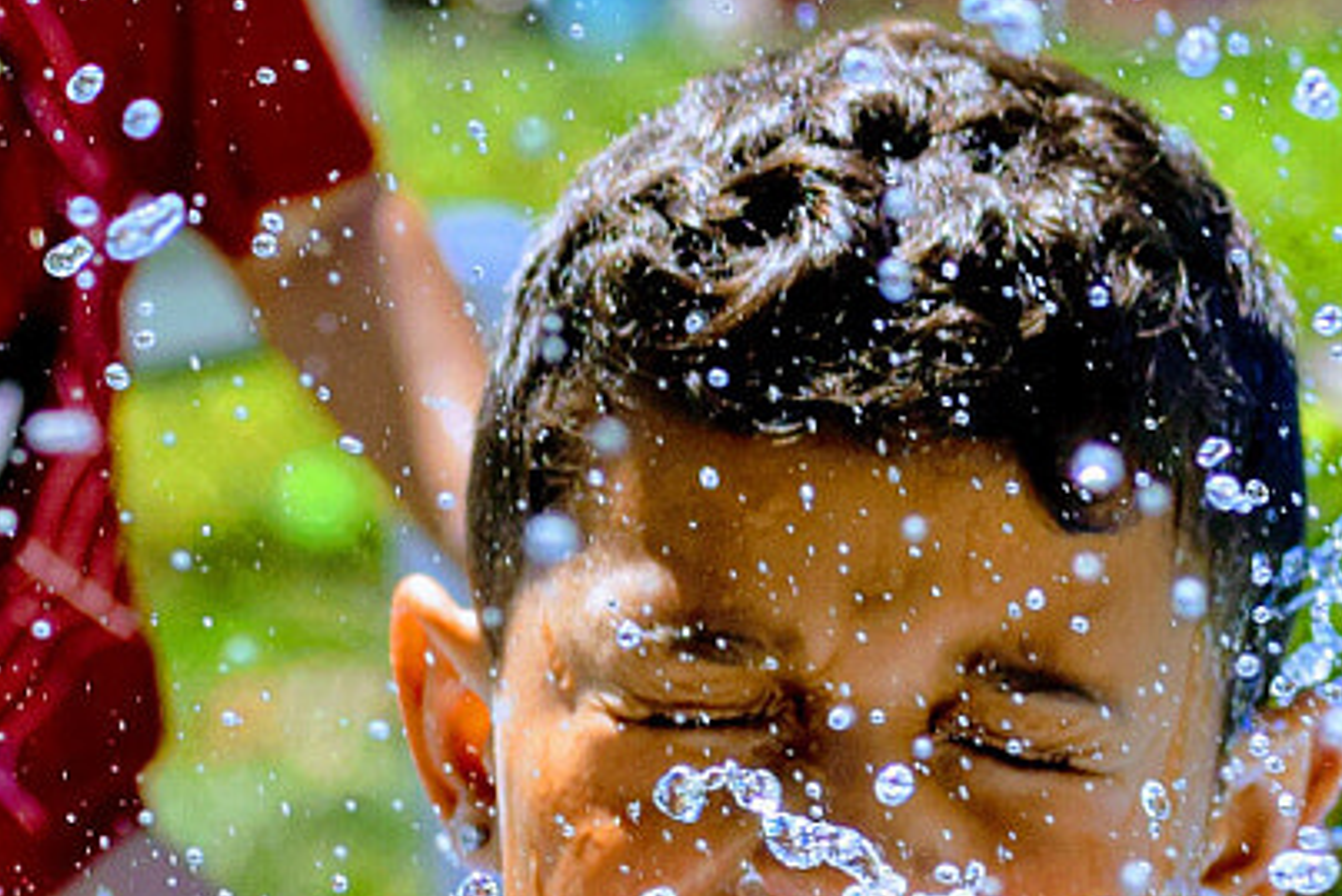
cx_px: 123
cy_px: 217
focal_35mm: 512
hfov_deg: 4.0
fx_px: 19092
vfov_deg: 2.7
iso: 400
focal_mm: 86
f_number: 5.6
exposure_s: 1/1600
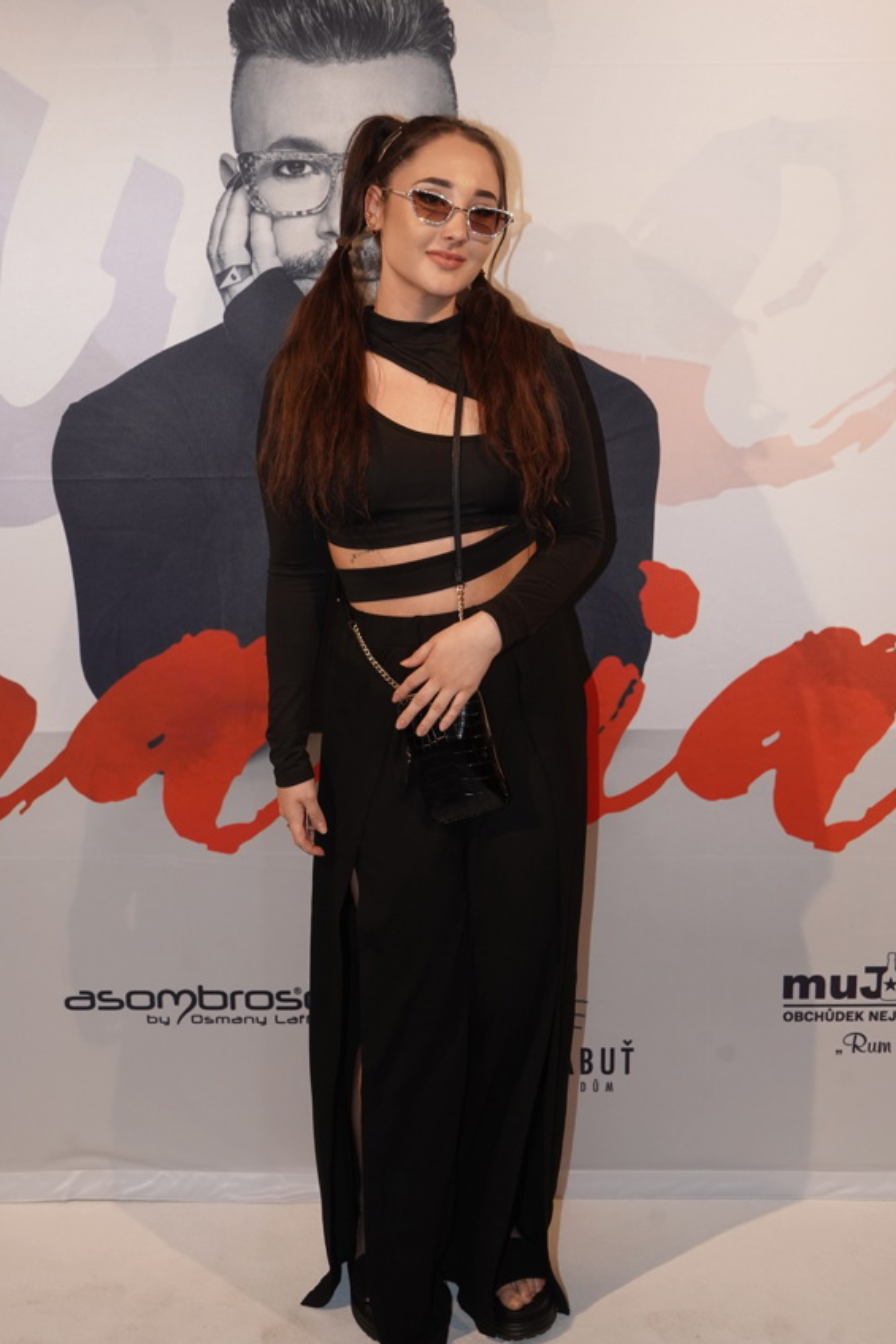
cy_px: 605
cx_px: 477
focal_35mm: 44
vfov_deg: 44.4
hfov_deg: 30.5
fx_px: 1642
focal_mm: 36
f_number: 8
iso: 1000
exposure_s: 1/160
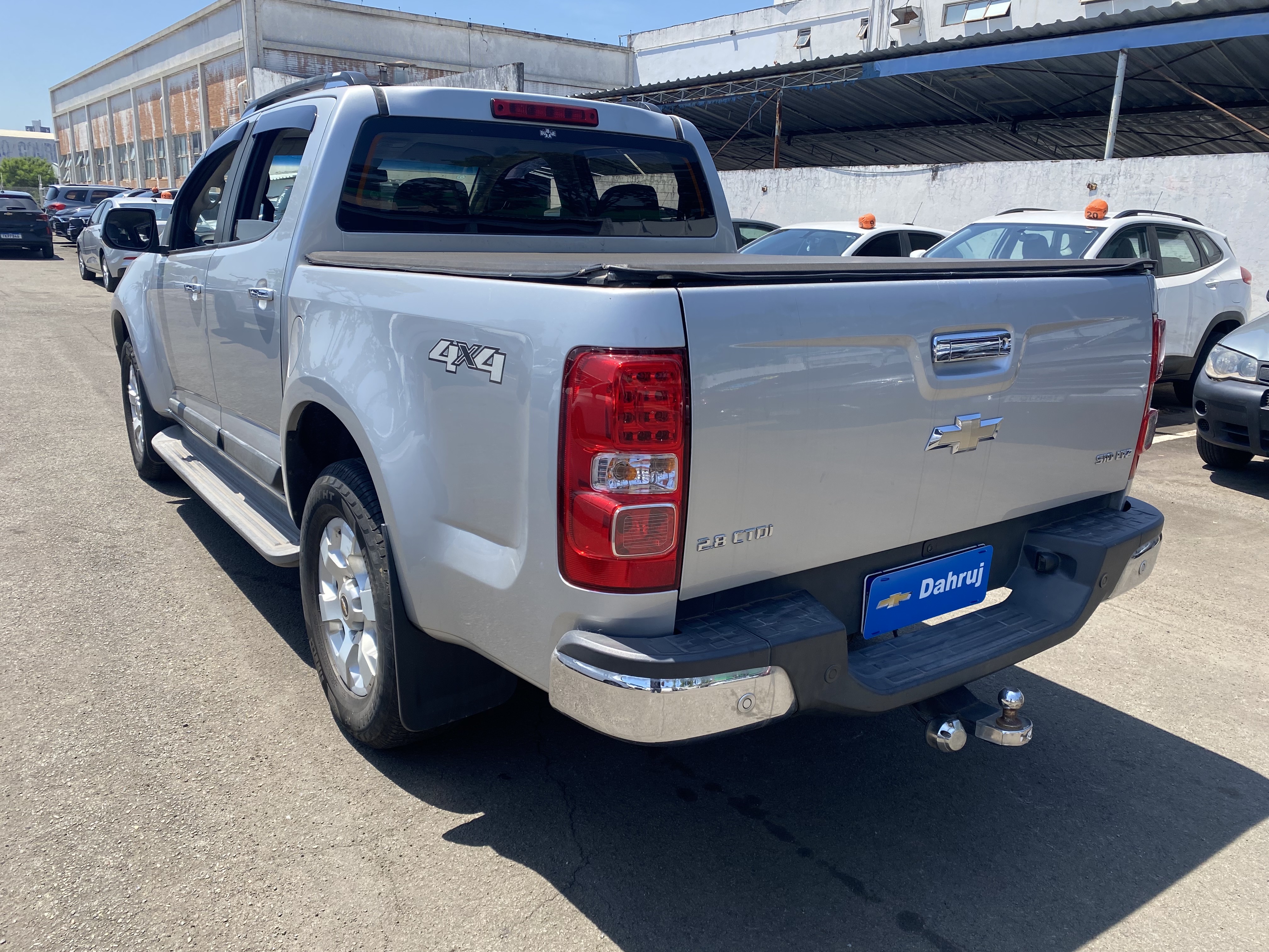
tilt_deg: -13.8
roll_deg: -1.2
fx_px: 953
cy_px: 476
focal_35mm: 26
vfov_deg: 53.1
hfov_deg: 67.3
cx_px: 634
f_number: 1.8
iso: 32
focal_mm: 4.25
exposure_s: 1/1653
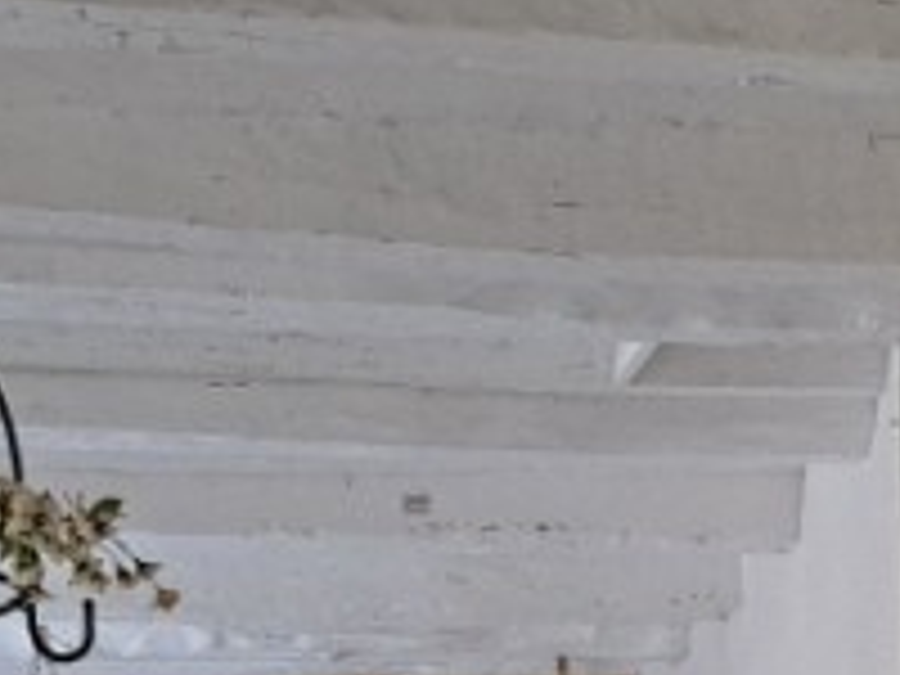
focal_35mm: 123
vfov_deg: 10.9
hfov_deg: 15.9
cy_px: 1382
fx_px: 3198
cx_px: 698
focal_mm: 5.23
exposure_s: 1/50
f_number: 1.8
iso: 250
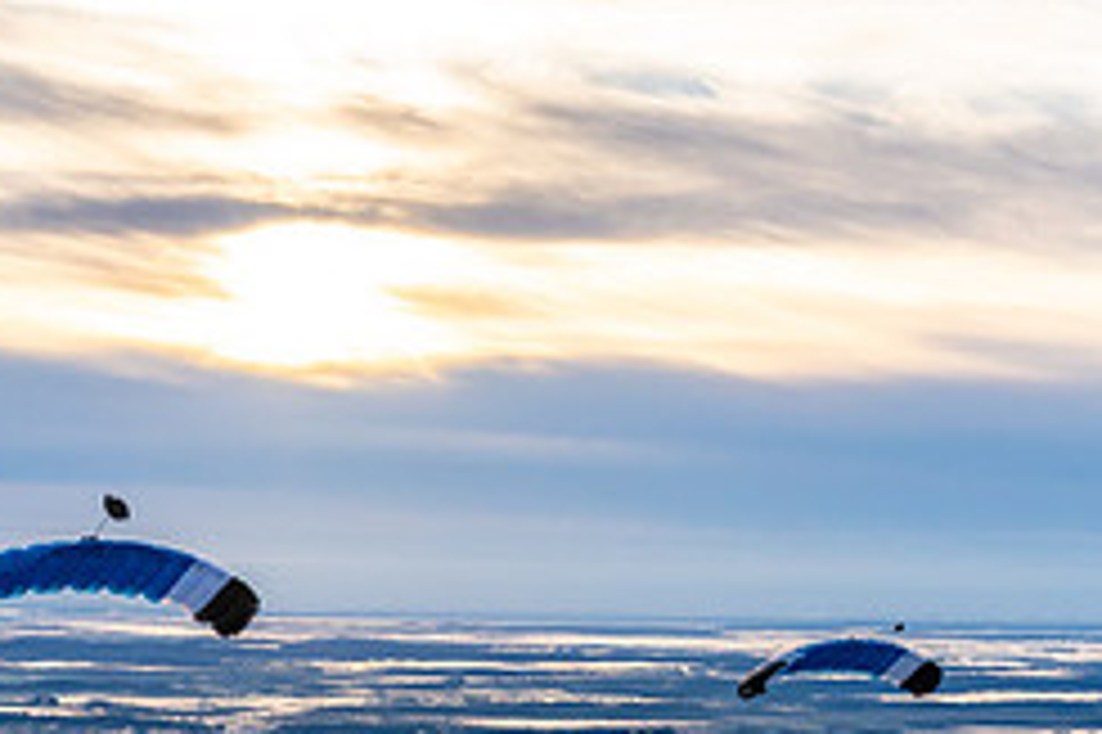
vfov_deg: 12.4
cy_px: 786
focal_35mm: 109
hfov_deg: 18.7
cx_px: 337
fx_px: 3334
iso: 1000
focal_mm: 46
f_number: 5.6
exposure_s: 1/2000
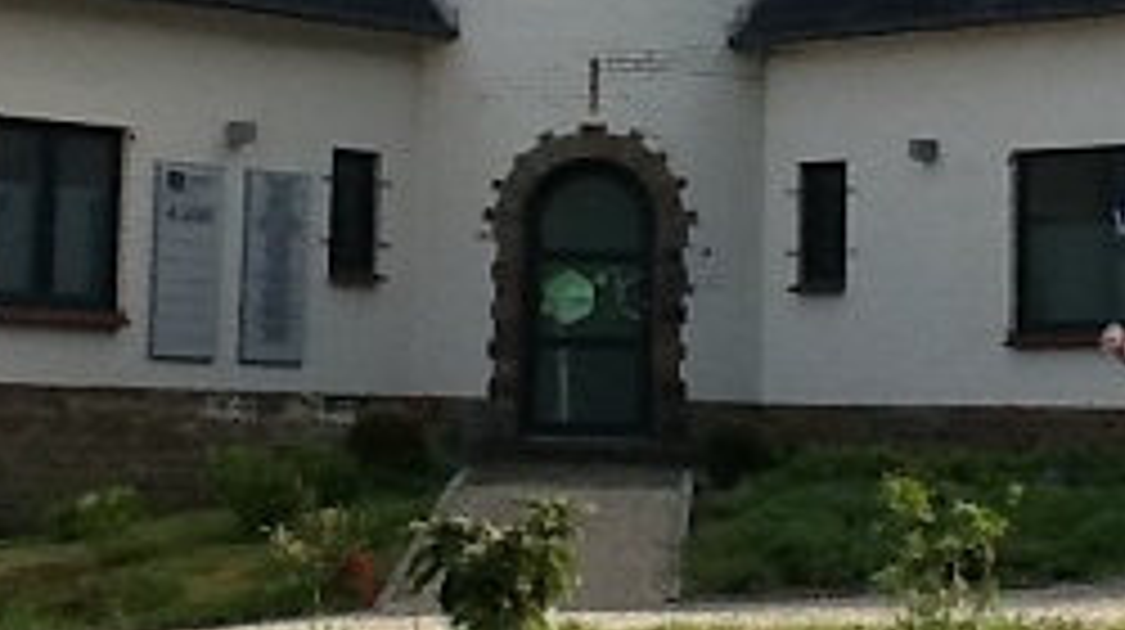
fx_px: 3516
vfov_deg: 10.2
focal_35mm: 118
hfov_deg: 18.1
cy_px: -11
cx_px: 711
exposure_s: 1/787
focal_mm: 2.03
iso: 40
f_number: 2.4
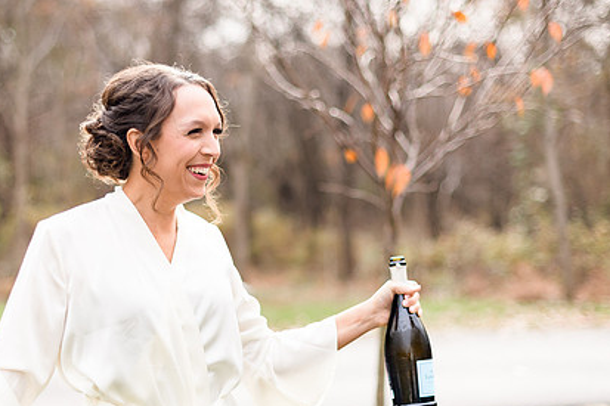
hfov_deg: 26.9
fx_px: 1270
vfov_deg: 18.2
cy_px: 218
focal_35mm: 75
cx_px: 237
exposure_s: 1/2000
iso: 400
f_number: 1.8
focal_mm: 50
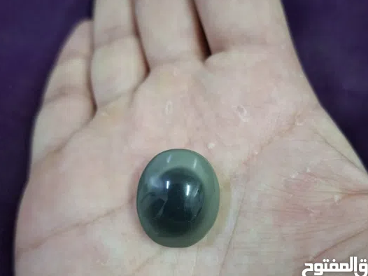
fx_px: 298
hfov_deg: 63.4
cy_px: 156
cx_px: 197
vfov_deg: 49.6
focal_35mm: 28
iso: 320
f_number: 1.8
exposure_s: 1/33
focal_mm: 5.54
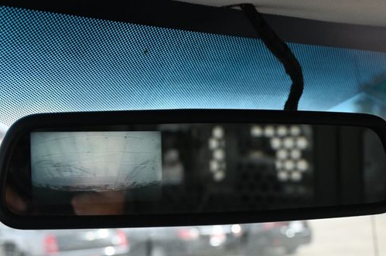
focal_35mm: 51
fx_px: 546
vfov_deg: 26.4
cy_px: 159
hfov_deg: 38.9
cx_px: 193
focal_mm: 26.5
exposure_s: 1/250
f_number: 4.5
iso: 250
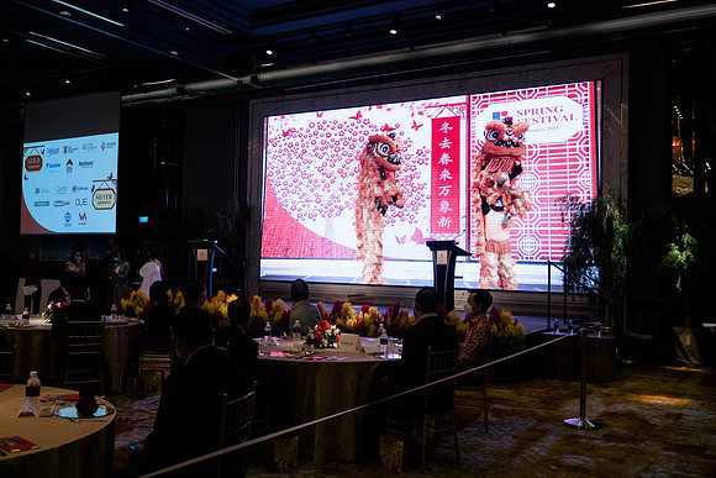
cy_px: 239
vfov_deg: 36.5
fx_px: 724
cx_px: 358
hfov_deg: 52.6
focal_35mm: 36
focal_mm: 17
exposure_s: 1/125
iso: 500
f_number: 2.8
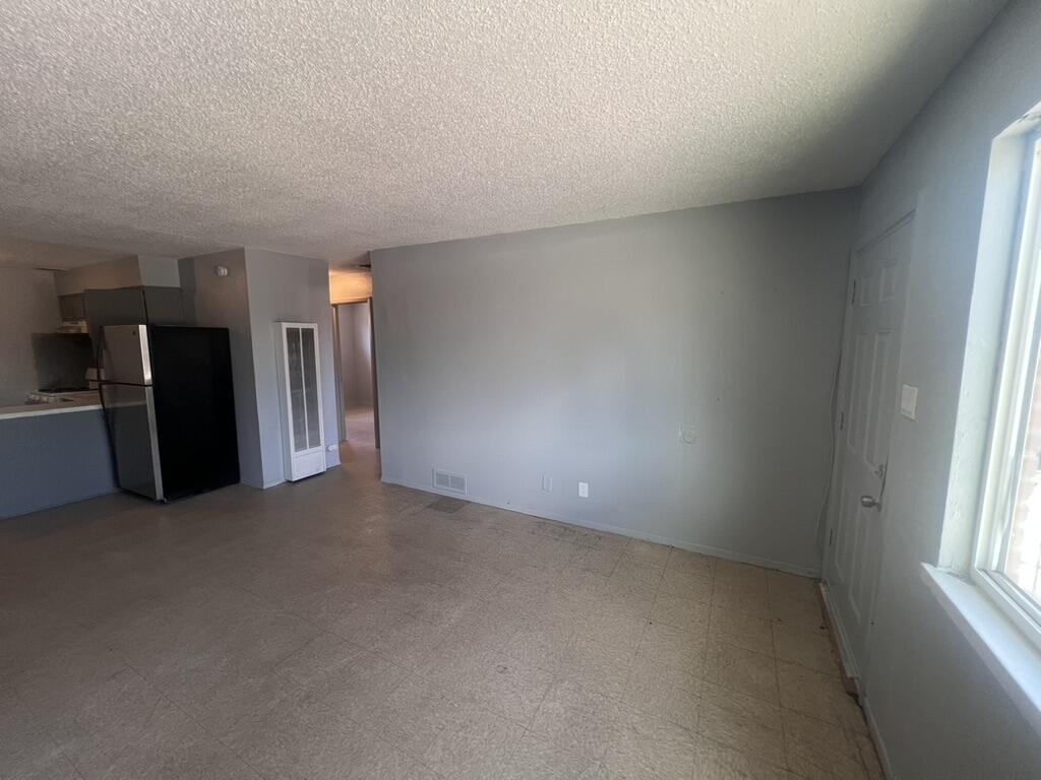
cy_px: 390
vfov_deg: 89.9
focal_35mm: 13
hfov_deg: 106.2
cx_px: 520
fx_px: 391
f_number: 1.8
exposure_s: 1/120
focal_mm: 1.57
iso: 200
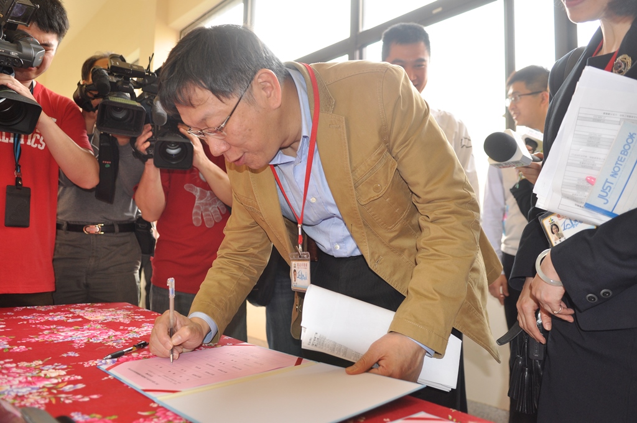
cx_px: 318
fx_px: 477
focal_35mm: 27
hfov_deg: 67.4
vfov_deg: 47.8
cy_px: 212
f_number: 3.5
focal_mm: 18
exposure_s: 1/125
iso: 400
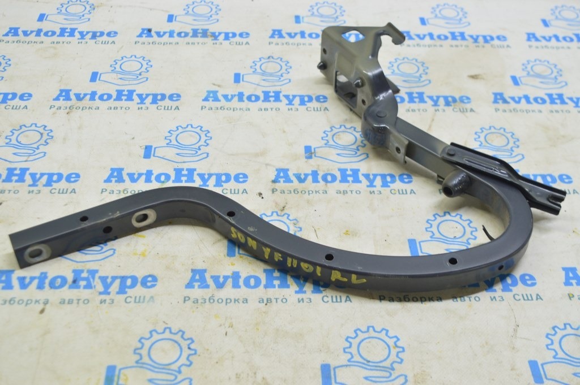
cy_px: 192
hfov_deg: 41.1
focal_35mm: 48
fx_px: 773
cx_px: 290
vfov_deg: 28.0
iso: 400
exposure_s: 1/20
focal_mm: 32
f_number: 5.6
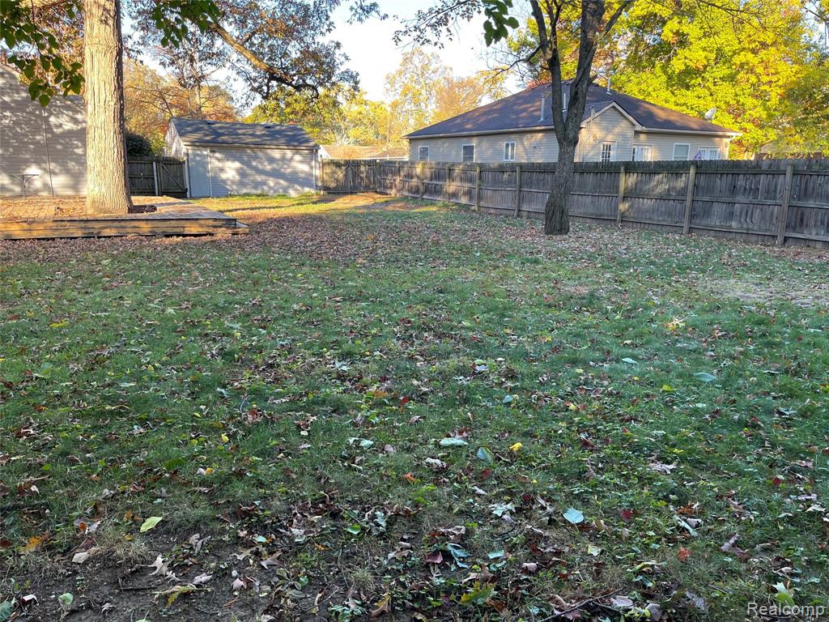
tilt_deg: -13.1
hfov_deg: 67.3
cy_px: 311
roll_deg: +0.1
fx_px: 623
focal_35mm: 26
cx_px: 414
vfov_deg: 53.1
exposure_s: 1/178
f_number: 1.6
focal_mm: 5.1
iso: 50
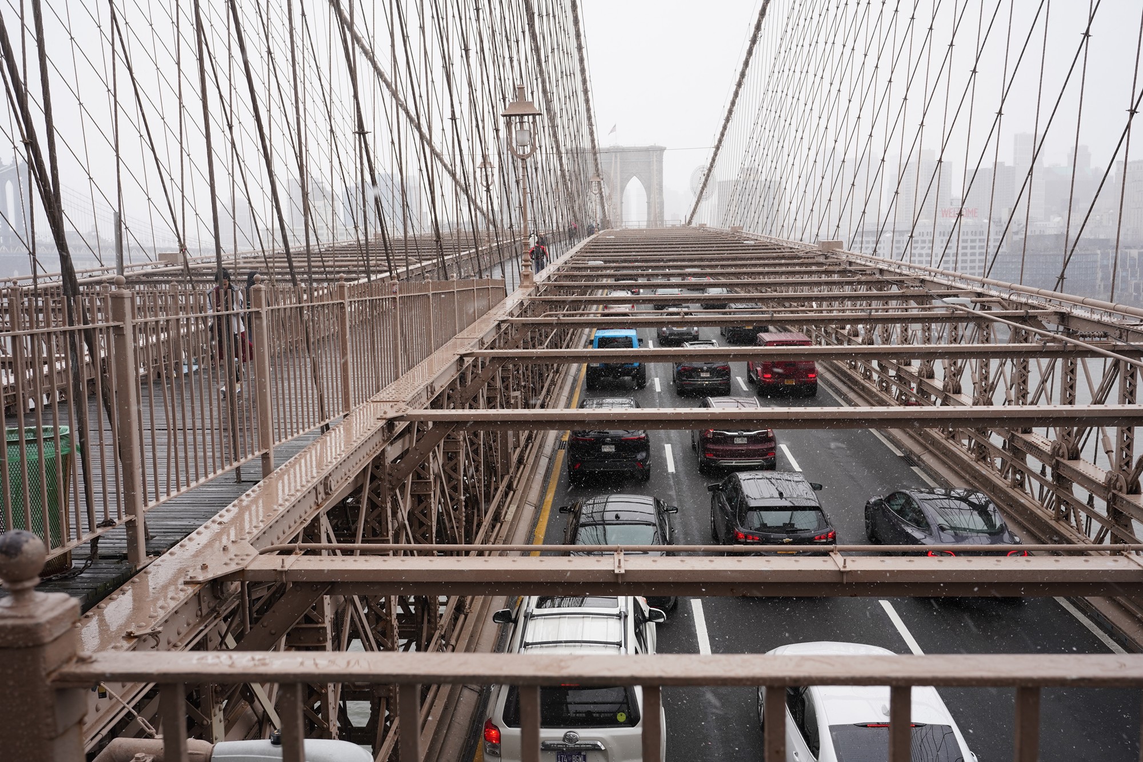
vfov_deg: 37.9
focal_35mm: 35
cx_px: 572
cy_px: 381
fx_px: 1111
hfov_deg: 54.4
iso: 320
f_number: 8
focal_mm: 35
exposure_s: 1/125
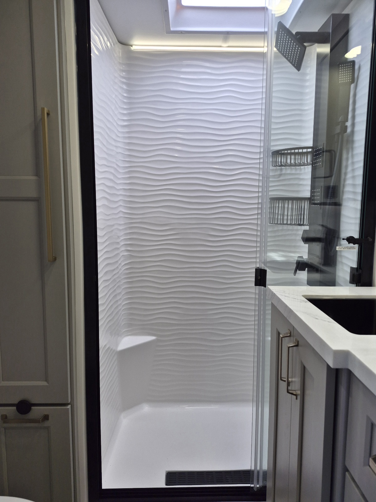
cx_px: 188
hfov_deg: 58.9
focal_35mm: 23
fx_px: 333
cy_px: 251
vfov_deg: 73.9
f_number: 1.8
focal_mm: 5.4
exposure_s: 1/182
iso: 32
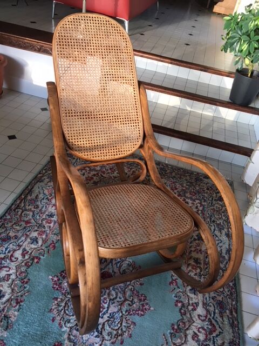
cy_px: 173
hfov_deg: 48.2
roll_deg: -10.0
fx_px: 289
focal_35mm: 29
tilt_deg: -39.6
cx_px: 130
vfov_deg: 61.7
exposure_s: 1/33
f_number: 2.2
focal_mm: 4.15
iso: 50
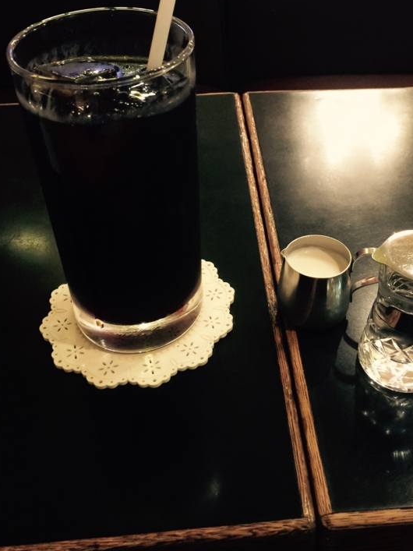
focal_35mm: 42
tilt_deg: -32.1
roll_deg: -1.1
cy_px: 189
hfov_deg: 34.2
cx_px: 245
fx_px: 668
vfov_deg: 44.2
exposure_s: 1/8
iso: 125
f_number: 2.2
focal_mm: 4.15
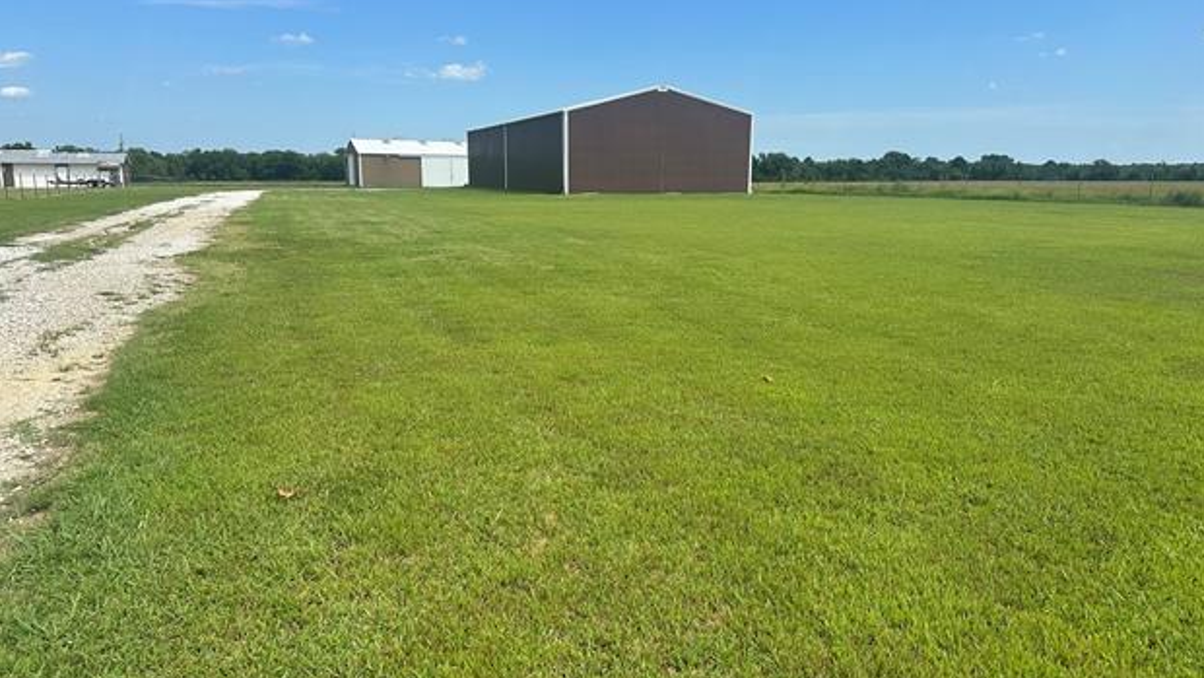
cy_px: 324
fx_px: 862
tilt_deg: -9.6
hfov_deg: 69.8
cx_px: 588
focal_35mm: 27
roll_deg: -0.9
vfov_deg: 42.9
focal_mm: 6.86
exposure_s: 1/5000
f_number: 1.78
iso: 80
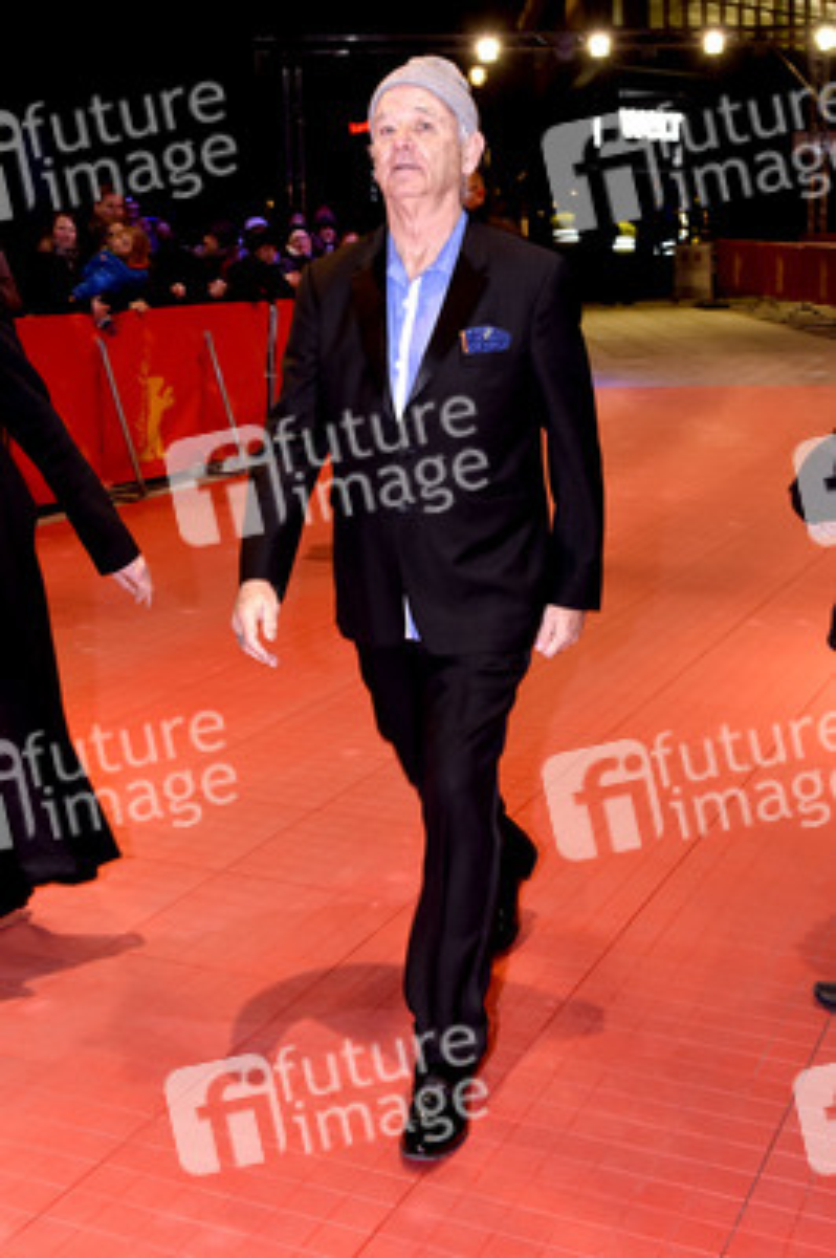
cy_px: 629
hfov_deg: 34.2
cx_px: 418
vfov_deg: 49.6
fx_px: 1361
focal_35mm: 39
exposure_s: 1/125
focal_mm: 26
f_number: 5
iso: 1250
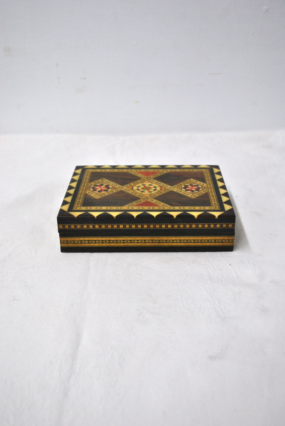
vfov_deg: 49.5
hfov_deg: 34.3
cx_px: 142
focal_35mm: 39
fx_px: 462
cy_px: 213
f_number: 4.2
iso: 400
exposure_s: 1/80
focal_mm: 26
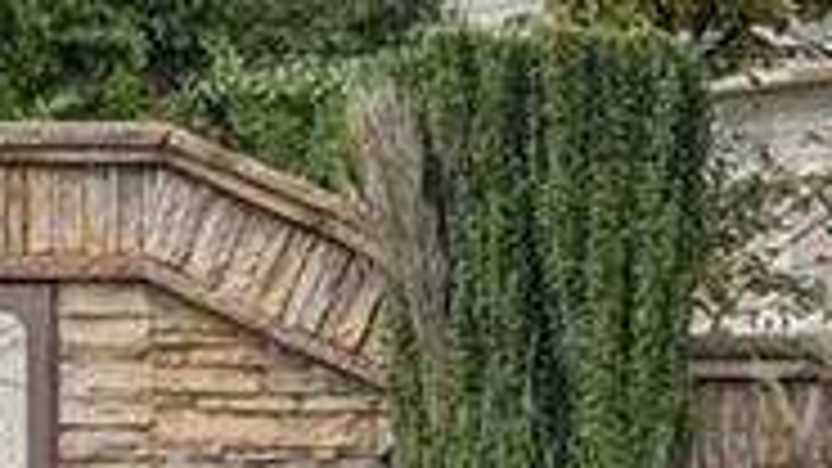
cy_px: 405
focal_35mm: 136
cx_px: -265
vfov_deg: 8.9
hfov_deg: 15.0
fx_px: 3000
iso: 100
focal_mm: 30
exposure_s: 1/125
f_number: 5.6
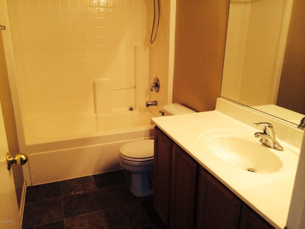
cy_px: 114
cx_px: 152
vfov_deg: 46.8
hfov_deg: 60.0
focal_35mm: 30
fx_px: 264
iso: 125
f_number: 2.2
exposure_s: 1/30
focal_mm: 4.12
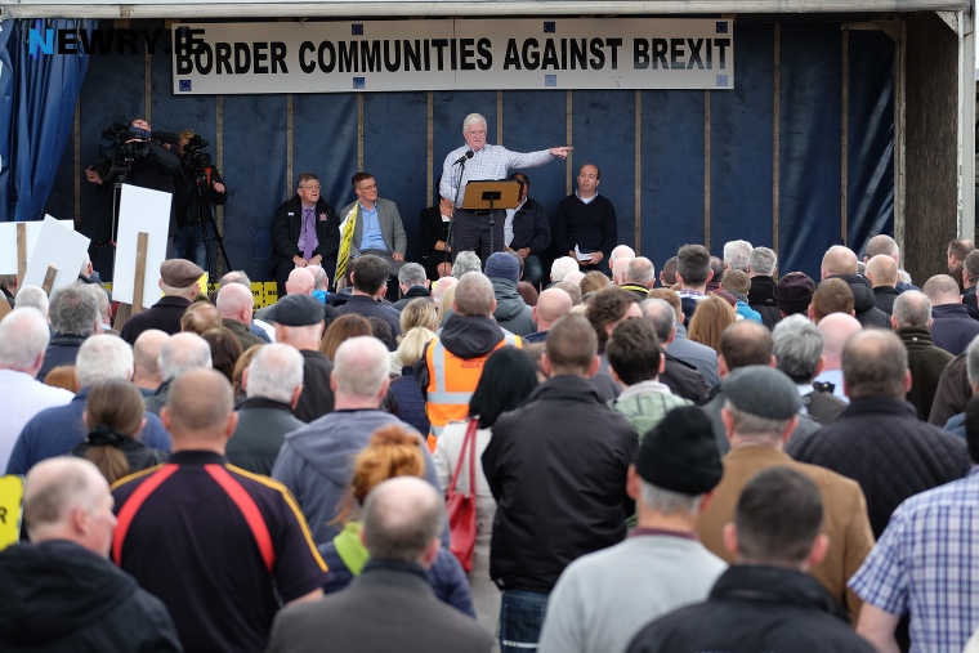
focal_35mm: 155
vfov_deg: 8.9
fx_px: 4216
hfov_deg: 13.2
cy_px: 326
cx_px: 490
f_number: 4.5
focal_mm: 103.6
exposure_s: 1/125
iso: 500
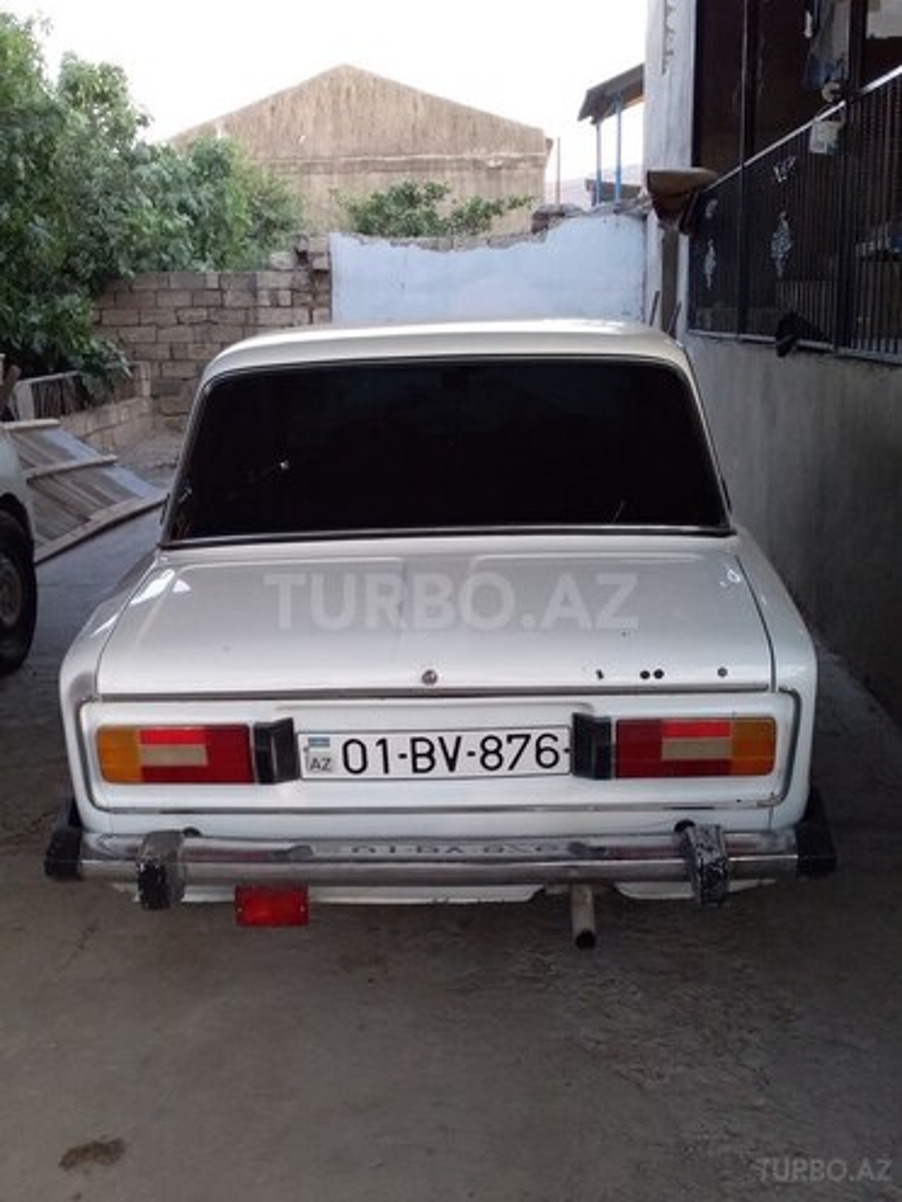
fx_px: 1077
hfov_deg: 45.4
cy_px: 601
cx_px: 451
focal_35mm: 31
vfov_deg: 58.4
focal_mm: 3.3
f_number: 2.2
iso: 50
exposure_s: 1/50
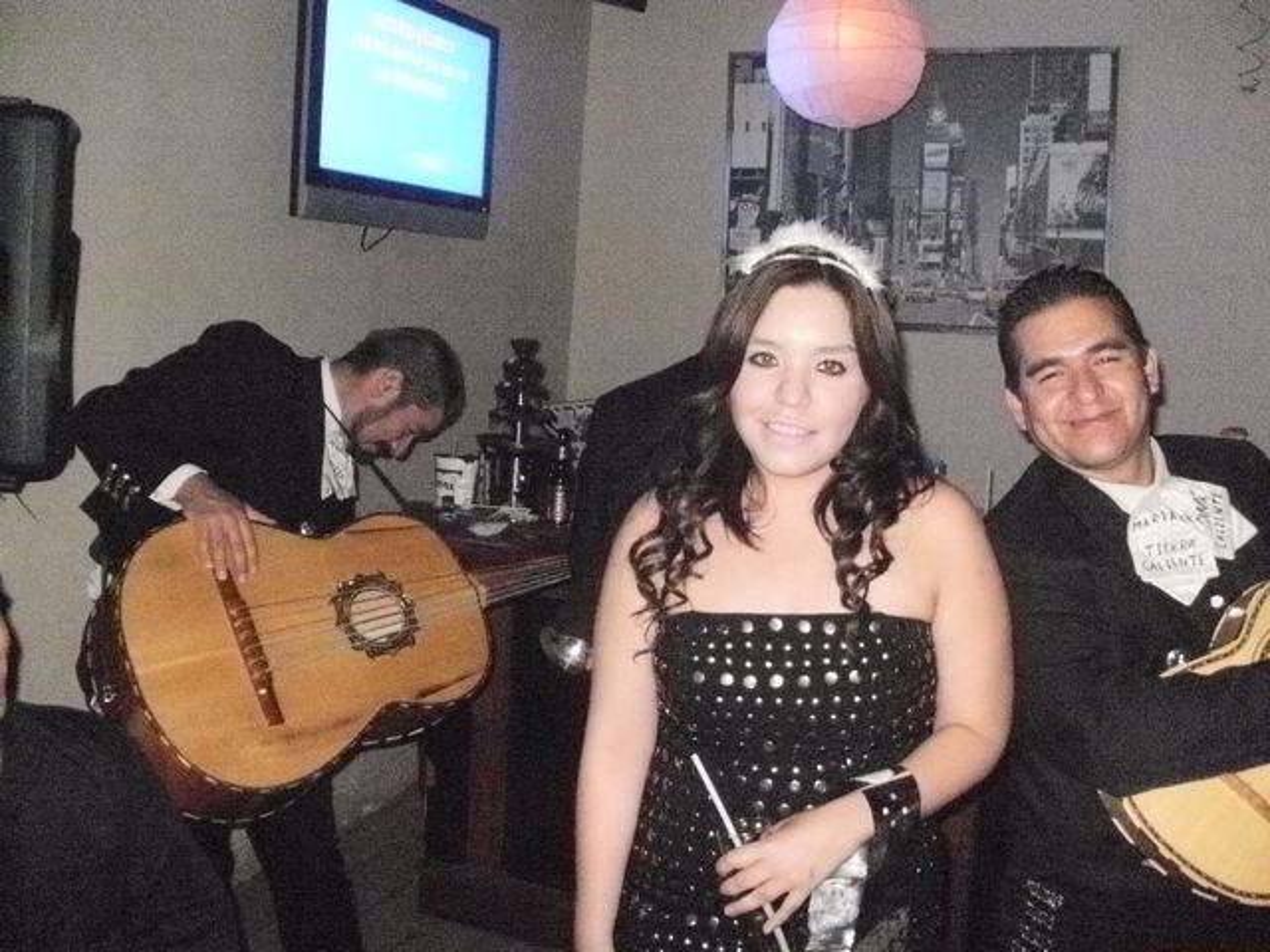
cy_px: 476
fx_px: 1321
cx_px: 635
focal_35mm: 36
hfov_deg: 51.4
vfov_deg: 39.7
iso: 1600
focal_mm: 6.3
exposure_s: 1/30
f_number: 3.5
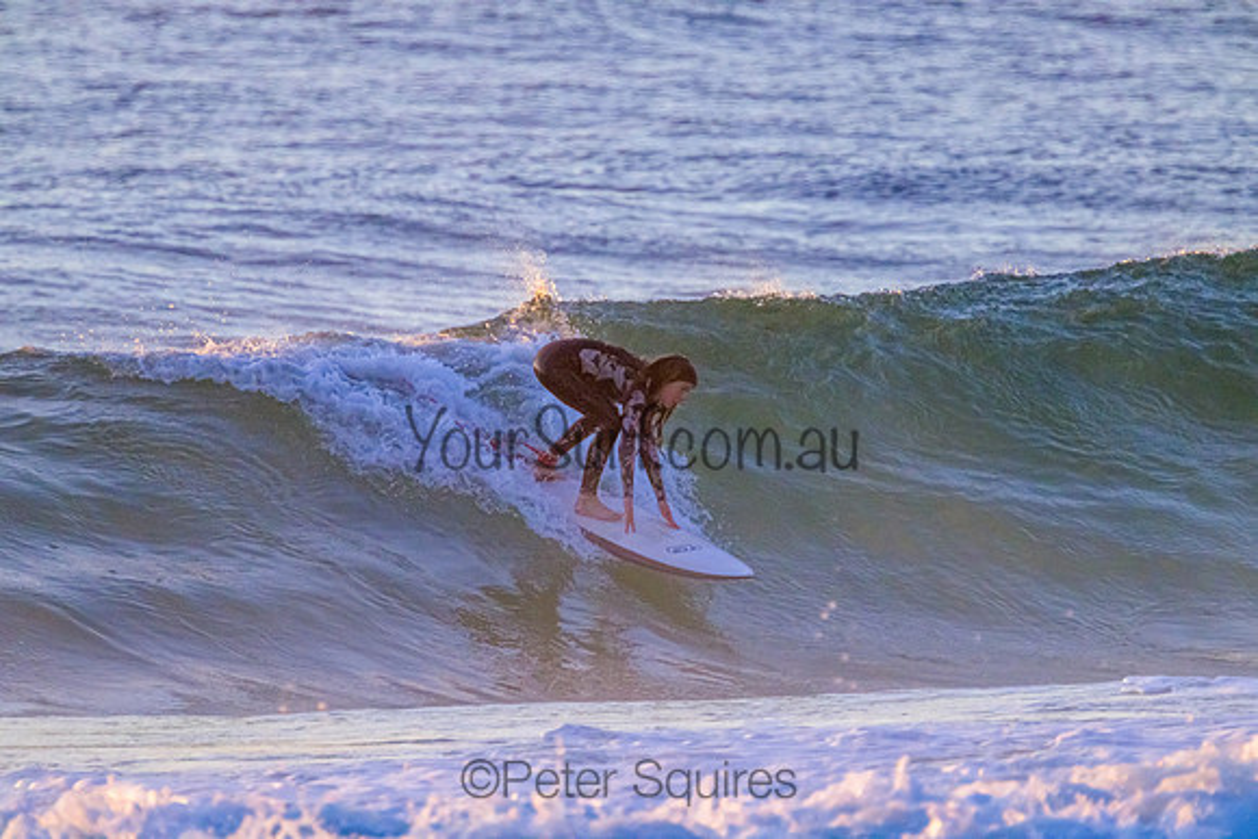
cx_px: 629
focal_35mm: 800
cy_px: 420
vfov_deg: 1.7
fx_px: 27961
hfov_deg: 2.6
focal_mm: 800
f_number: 11
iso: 5600
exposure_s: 1/1250
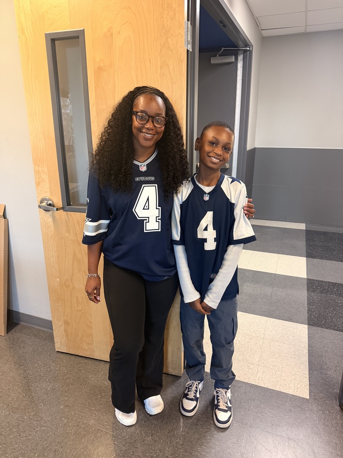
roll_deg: +1.6
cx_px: 172
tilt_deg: -16.6
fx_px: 317
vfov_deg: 71.6
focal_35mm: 24
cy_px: 229
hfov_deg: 56.8
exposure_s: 1/60
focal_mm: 6.76
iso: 400
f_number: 1.78
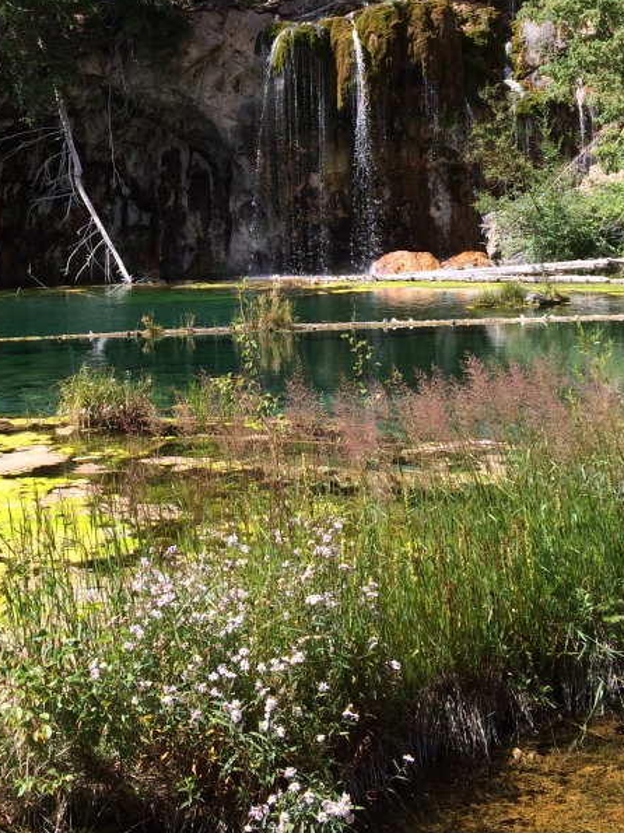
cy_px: 192
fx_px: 1250
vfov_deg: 35.9
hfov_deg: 27.3
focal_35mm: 52
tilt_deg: +1.4
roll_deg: +1.5
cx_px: 92
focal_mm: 4.15
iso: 32
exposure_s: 1/838
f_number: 2.2
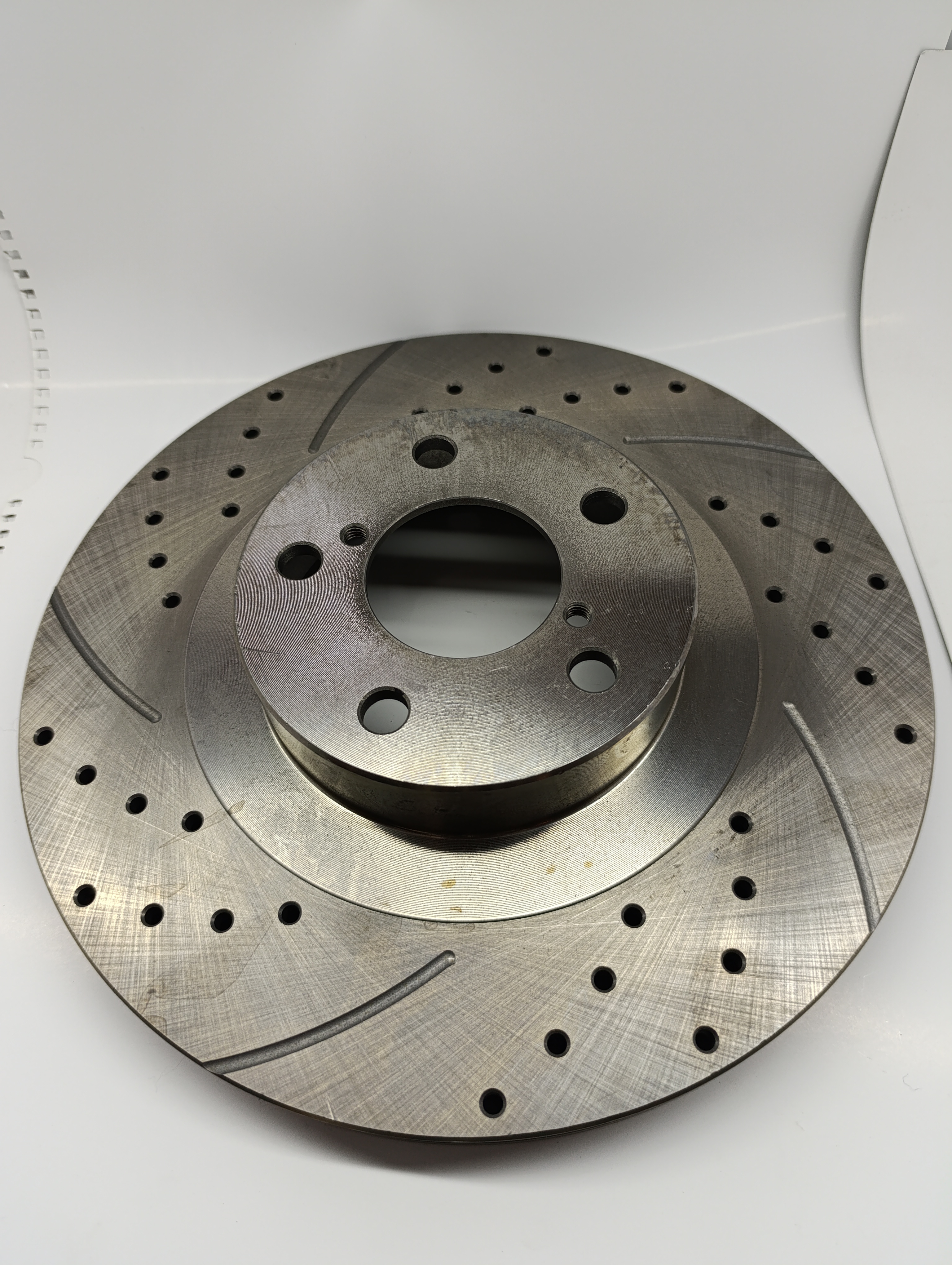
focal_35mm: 23
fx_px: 841
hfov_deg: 59.0
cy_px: 632
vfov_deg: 73.8
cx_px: 476
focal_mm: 6.14
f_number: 1.6
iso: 250
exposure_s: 1/100
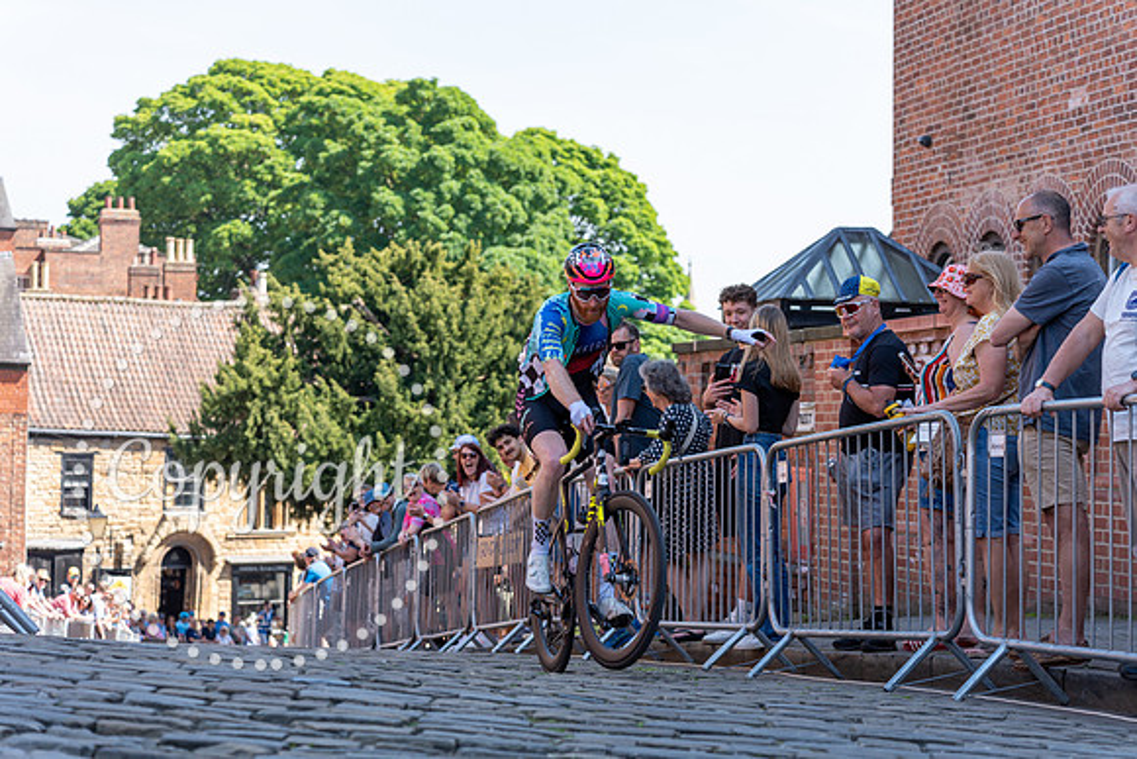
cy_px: 380
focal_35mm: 75
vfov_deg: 18.2
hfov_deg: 27.0
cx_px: 568
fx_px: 2369
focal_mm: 75
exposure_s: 1/800
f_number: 4
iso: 160
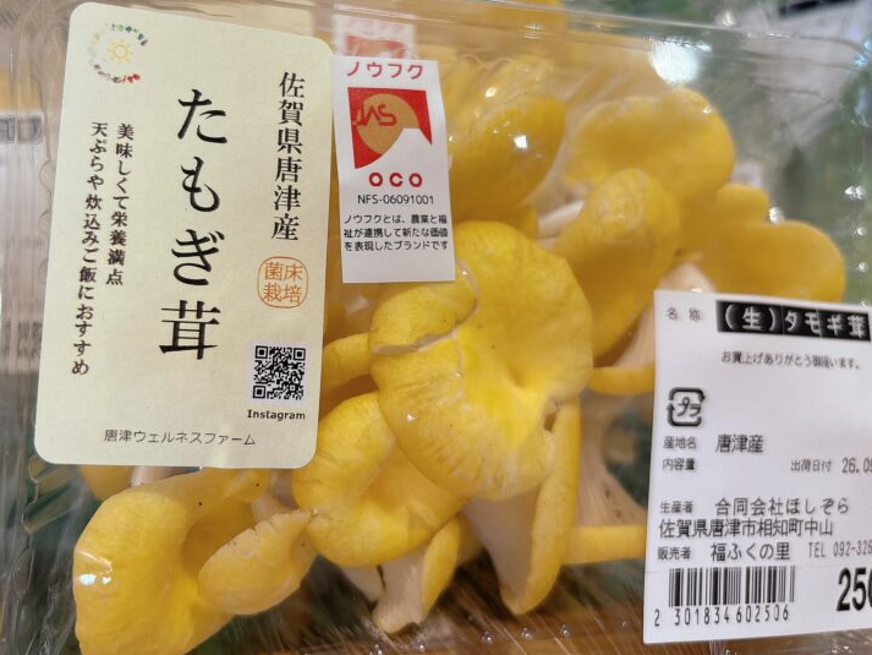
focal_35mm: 35
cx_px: 330
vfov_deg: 40.5
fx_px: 882
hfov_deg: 52.1
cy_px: 251
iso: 80
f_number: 1.6
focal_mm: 5.96
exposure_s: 1/120
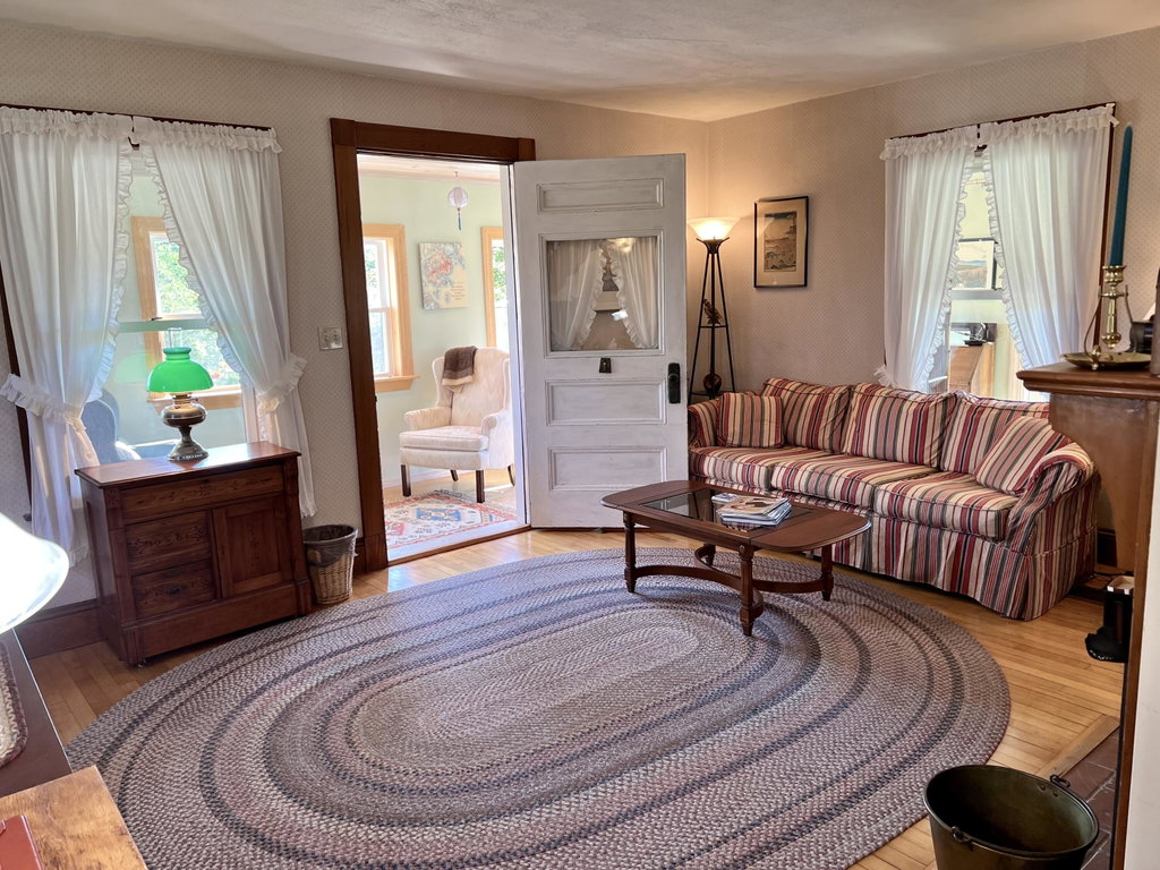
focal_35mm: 26
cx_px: 580
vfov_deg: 53.1
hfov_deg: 67.3
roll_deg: +1.8
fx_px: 871
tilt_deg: -9.8
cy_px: 435
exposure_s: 1/120
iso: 100
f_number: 1.5
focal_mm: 5.7
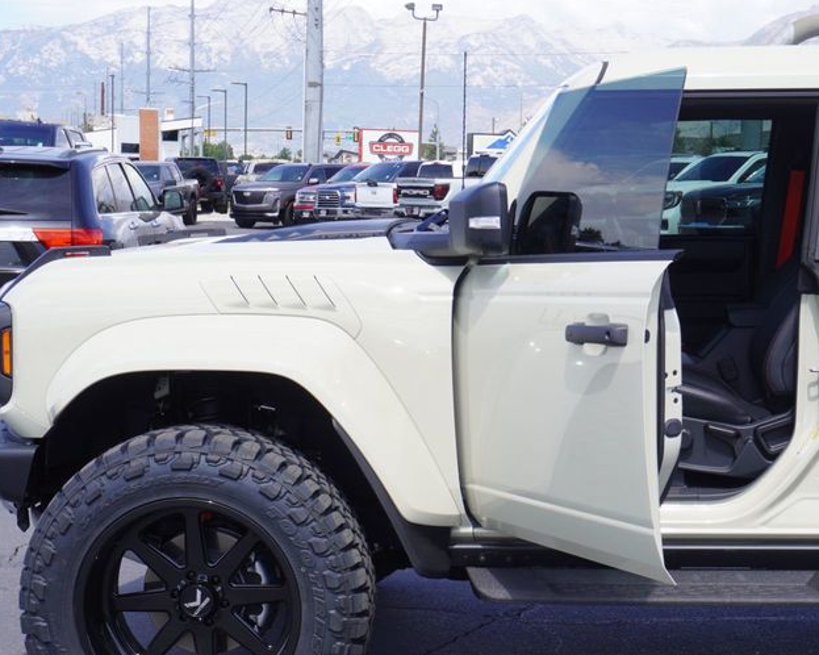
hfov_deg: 26.3
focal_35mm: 72
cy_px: 409
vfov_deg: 21.3
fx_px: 1739
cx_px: 555
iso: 100
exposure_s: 1/100
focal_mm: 31
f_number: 9
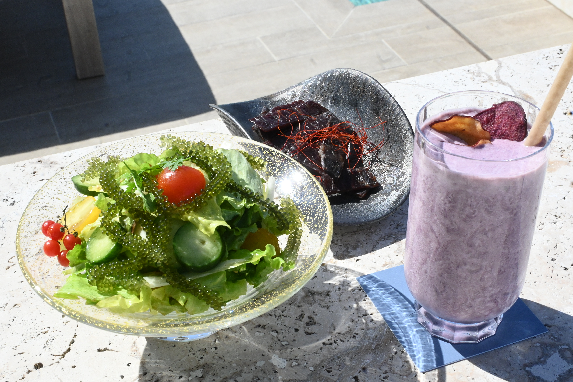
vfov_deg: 25.8
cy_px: 191
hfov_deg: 37.9
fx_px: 836
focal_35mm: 52
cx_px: 286
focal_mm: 35
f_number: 18
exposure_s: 1/1000
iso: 1600
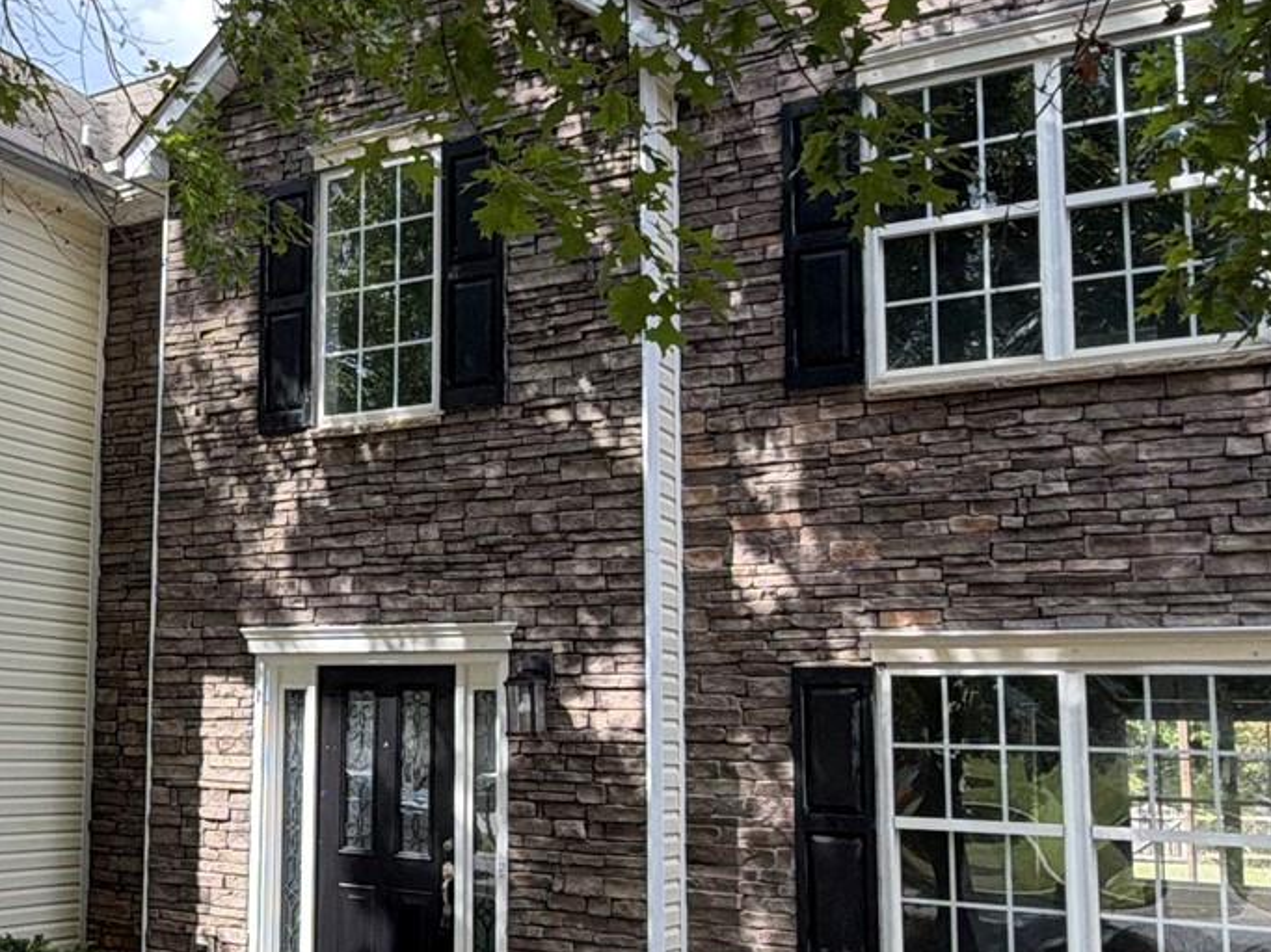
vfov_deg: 34.3
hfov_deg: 41.9
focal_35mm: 42
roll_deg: -1.3
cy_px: 552
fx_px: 1542
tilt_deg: +6.3
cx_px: 175
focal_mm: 2.22
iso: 64
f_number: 2.2
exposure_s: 1/502
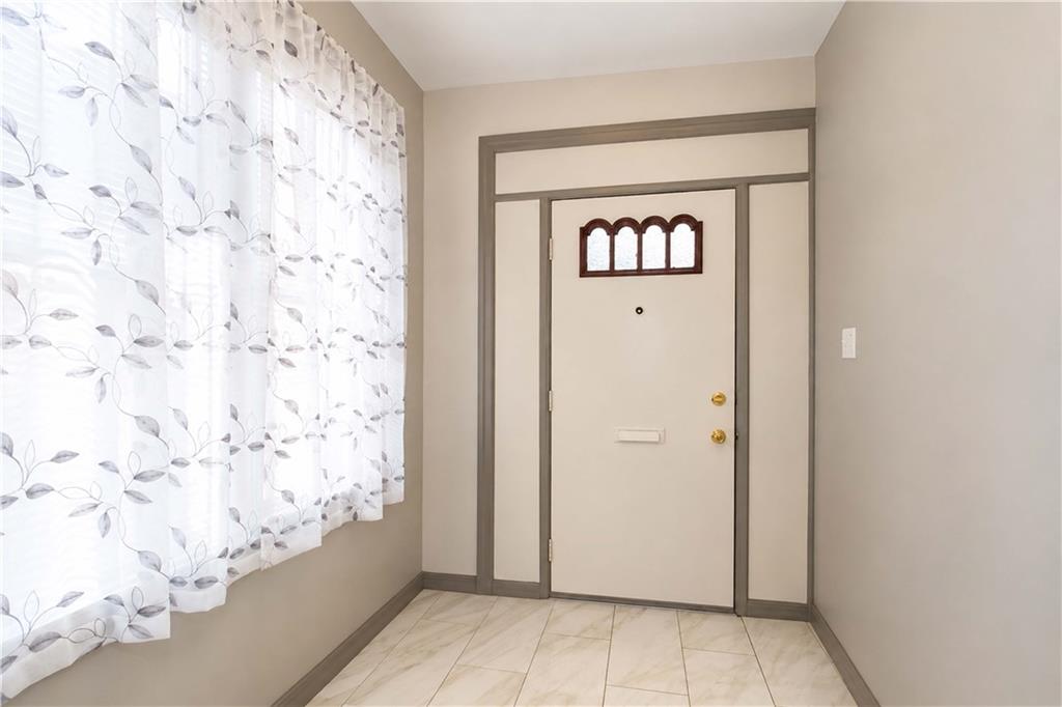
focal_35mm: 15
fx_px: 442
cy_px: 354
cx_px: 531
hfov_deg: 100.4
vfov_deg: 77.3
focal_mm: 10
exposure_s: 1/125
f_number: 8
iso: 640
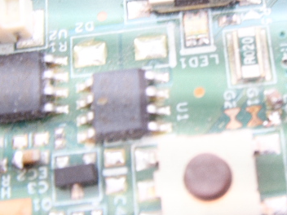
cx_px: 246
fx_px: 589
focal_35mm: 71
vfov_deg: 20.7
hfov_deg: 26.7
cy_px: 113
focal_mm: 6.6
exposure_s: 1/4
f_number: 3.5
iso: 63
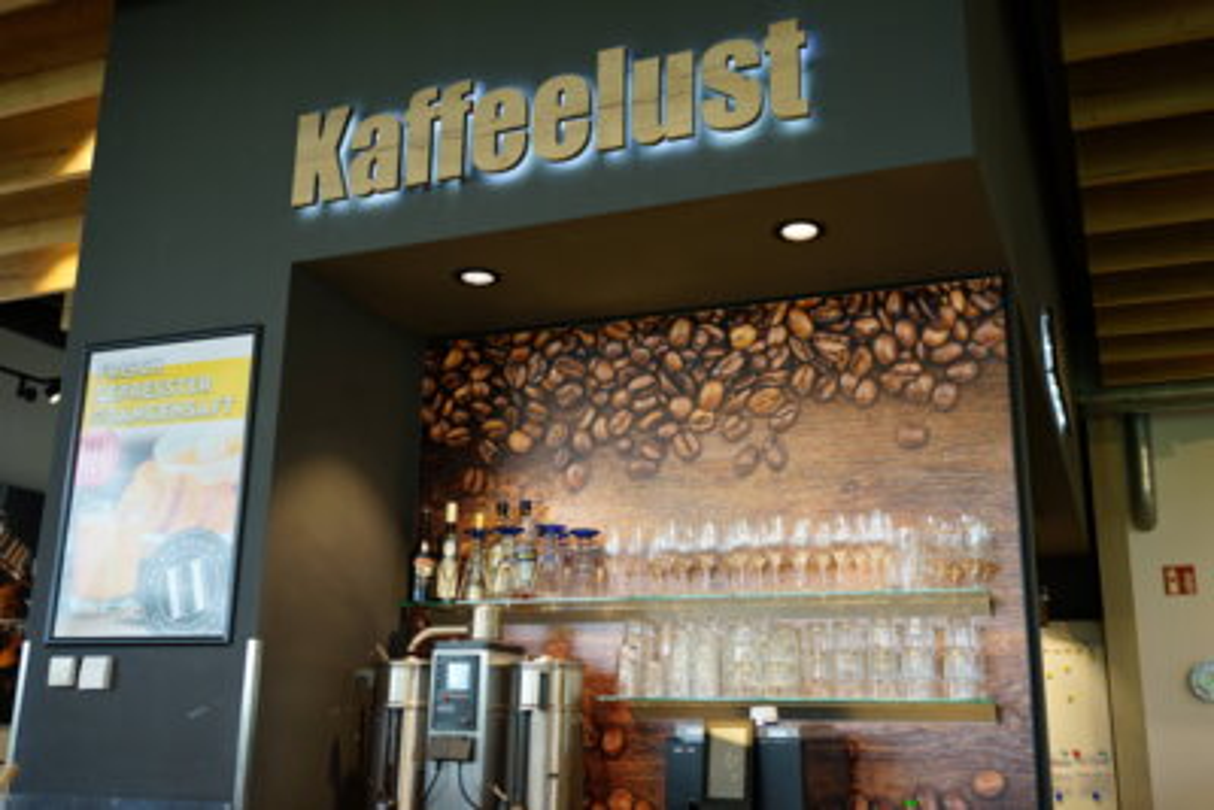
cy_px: 405
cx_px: 607
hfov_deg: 54.4
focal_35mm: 35
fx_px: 1181
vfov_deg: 37.9
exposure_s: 1/60
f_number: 4
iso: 200
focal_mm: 35
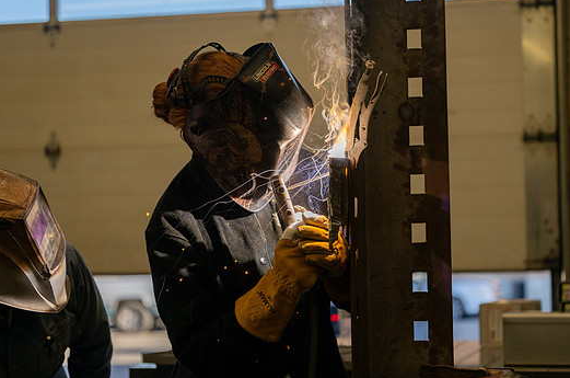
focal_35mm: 86
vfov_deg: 15.8
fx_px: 1359
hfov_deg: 23.7
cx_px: 301
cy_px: 172
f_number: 2.8
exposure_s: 1/800
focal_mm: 70
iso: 320
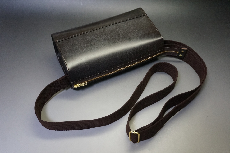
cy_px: 76
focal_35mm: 34
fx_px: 220
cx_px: 115
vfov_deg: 38.2
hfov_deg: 55.2
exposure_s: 1/160
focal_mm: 23
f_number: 4.5
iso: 2000
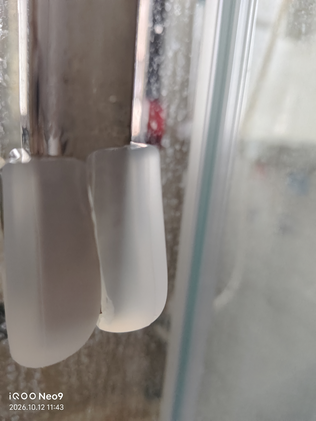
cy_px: 210
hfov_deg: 58.9
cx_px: 158
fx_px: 280
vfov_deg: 73.9
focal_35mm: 23
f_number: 1.88
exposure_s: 1/403
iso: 4134
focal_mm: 5.56
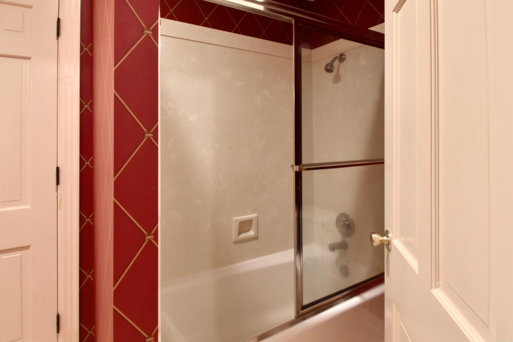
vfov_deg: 72.1
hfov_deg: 95.0
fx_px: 235
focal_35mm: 16
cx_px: 256
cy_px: 171
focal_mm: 11
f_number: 18
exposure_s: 1
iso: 400
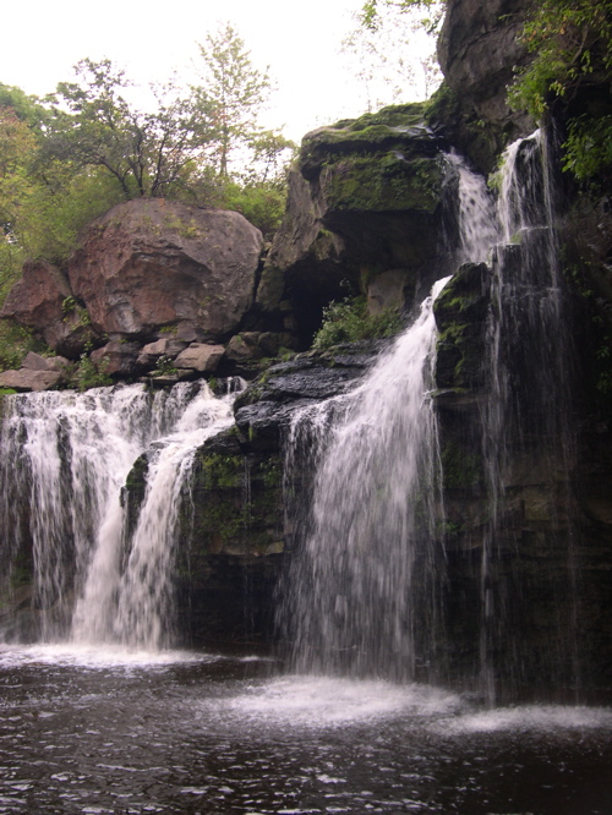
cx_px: 306
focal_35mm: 38
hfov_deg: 37.7
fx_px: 895
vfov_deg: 49.0
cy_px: 408
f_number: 2.8
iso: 128
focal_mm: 8
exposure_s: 1/30
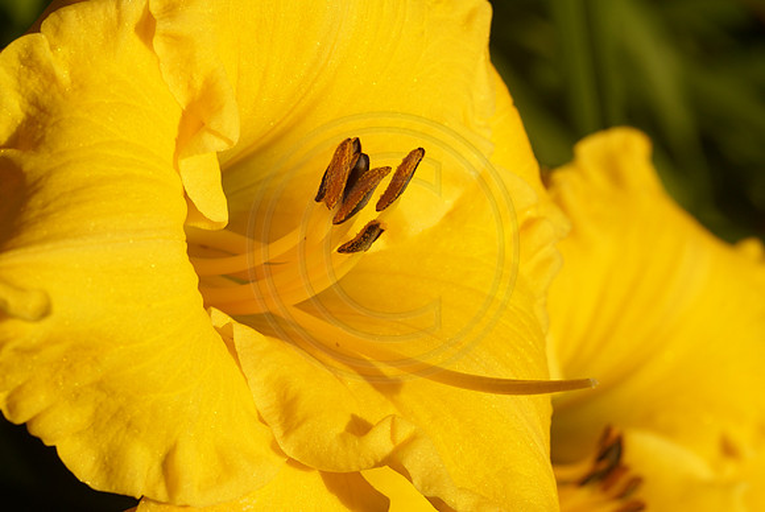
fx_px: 2872
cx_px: 382
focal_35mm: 135
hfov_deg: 15.2
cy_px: 256
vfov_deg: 10.2
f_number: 11
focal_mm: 90
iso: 100
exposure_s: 1/40
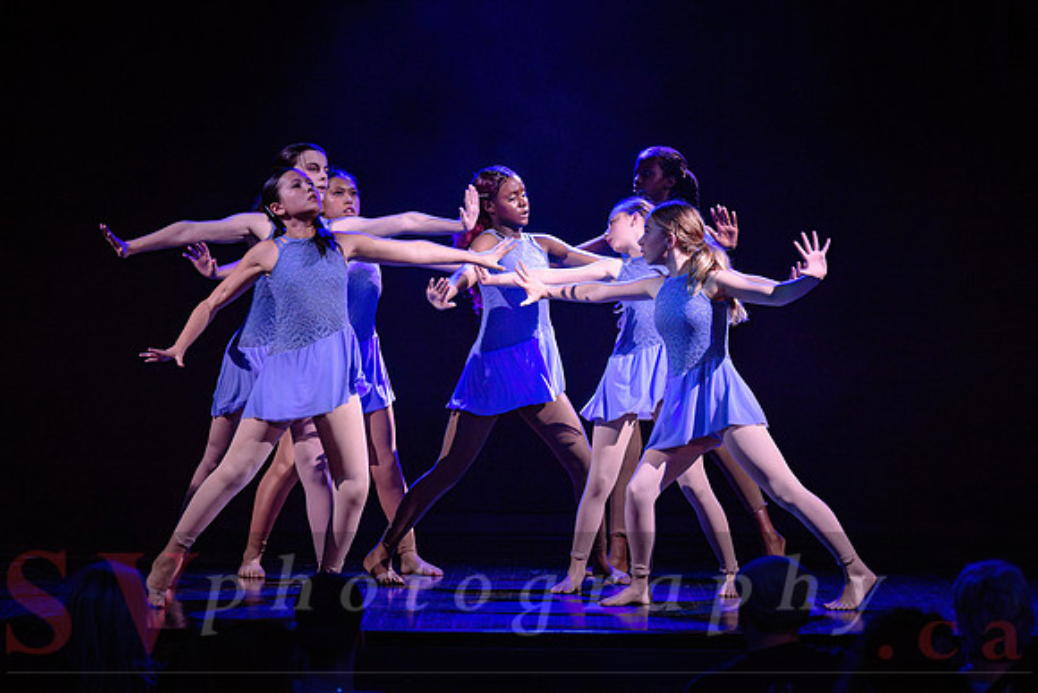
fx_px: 4230
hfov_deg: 14.0
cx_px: 578
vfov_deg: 9.4
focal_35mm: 147
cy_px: 328
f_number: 2.8
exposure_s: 1/200
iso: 1600
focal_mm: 116
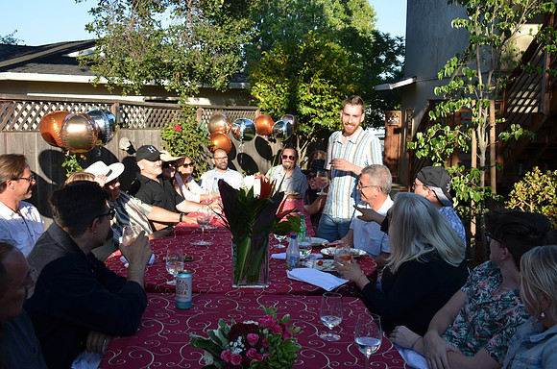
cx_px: 278
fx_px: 602
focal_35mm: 39
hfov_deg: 49.6
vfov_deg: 34.1
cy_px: 184
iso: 200
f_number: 8
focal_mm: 26
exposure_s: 1/250
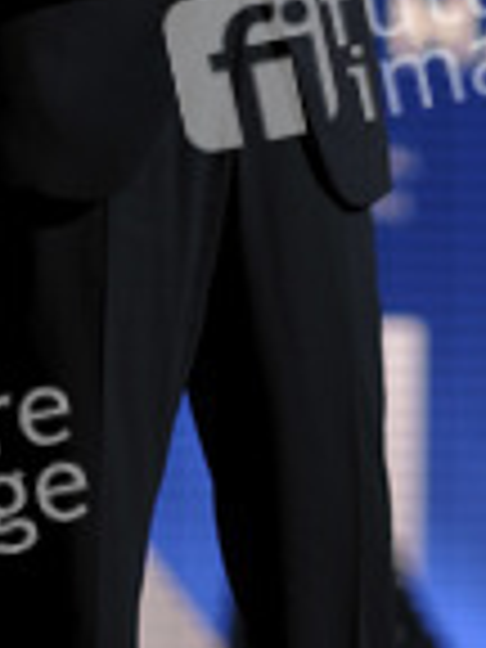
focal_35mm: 224
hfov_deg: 6.6
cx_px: -14
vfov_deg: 8.7
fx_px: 4193
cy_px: -180
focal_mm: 56
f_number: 1.2
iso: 1000
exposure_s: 1/800
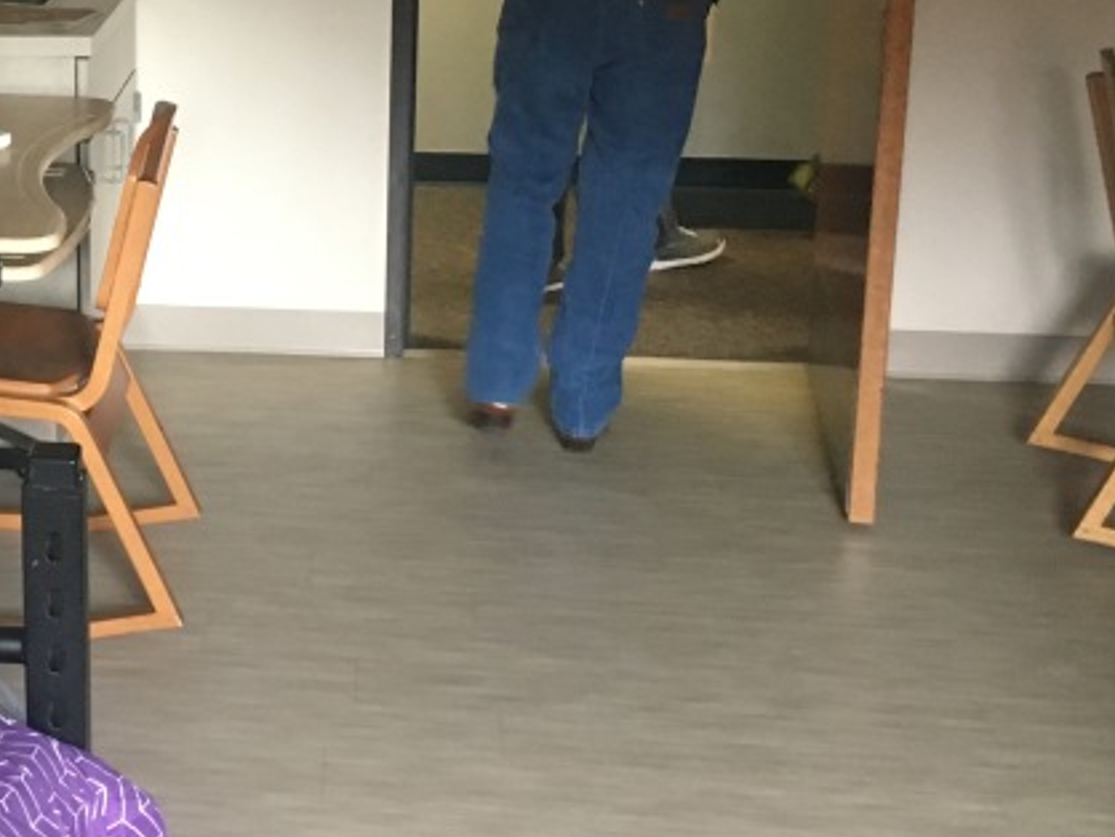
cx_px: -24
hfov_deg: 25.9
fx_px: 2288
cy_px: 189
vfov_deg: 20.5
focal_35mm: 71
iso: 200
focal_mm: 4.15
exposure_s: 1/17
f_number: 2.2
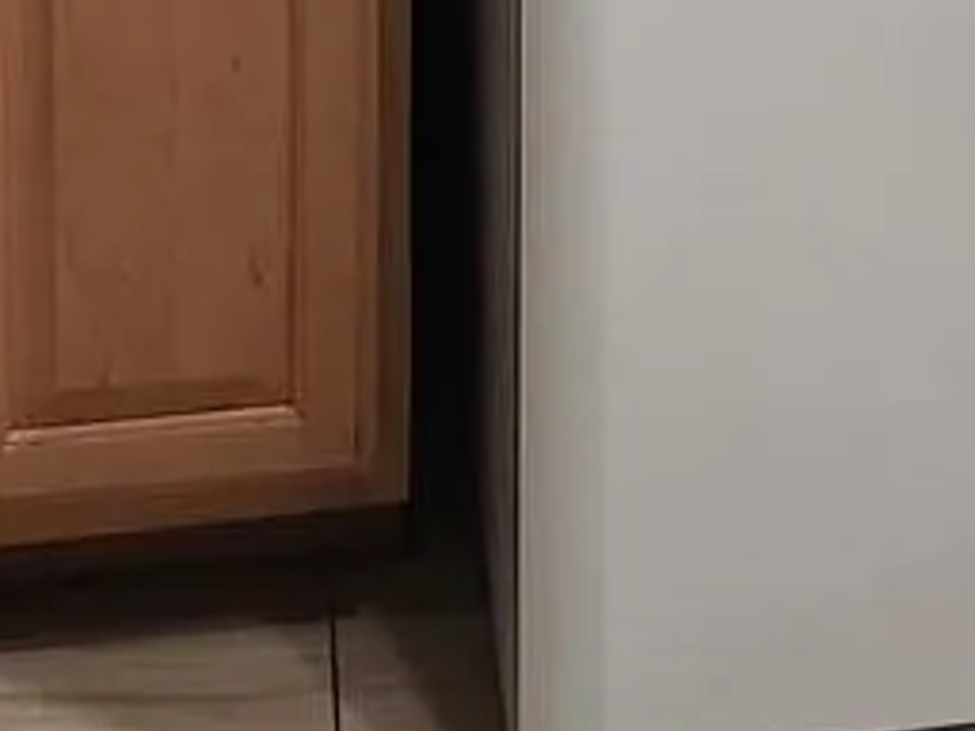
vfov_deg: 8.9
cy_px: -1260
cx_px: 884
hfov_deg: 13.6
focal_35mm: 144
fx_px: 4056
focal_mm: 5.4
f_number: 1.8
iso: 125
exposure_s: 1/120
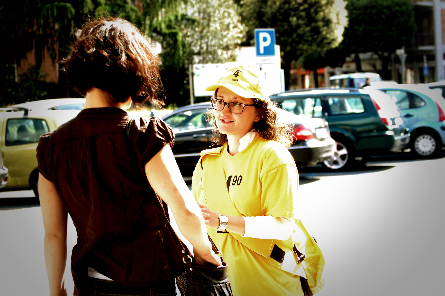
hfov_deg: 24.6
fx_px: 1019
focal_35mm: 82
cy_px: 148
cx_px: 222
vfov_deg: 16.5
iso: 800
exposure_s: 1/320
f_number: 6.3
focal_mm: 55
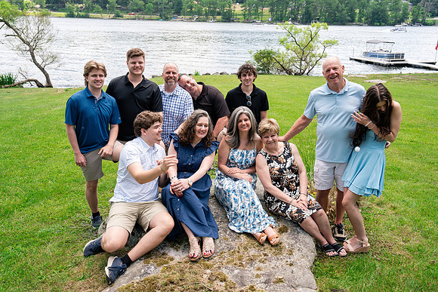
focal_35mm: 34
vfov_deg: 38.9
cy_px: 146
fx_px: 414
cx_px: 219
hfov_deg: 55.8
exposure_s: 1/250
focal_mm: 34
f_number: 6.3
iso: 250
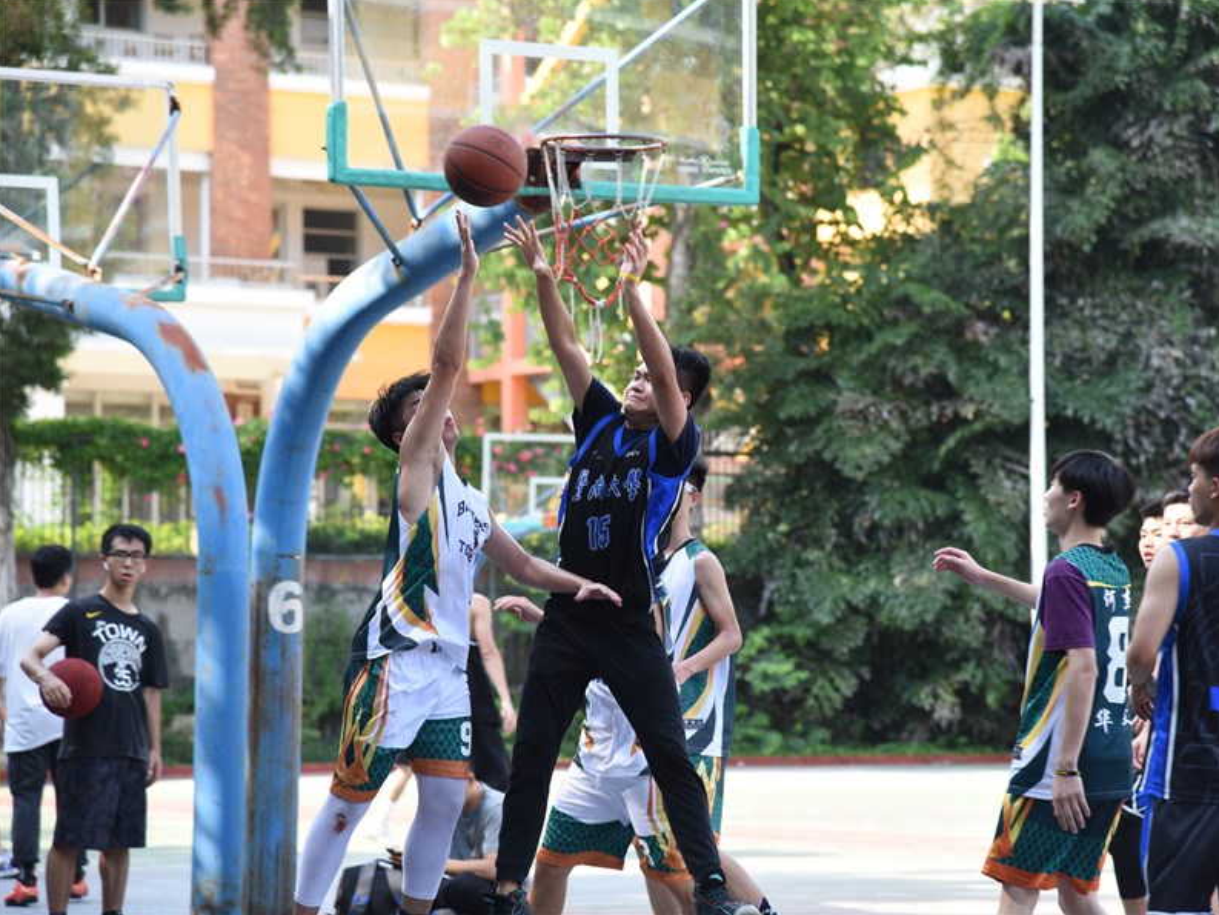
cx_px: 687
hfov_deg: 15.0
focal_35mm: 131
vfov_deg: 11.3
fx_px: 4614
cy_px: 455
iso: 400
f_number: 4.5
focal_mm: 120
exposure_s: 1/320
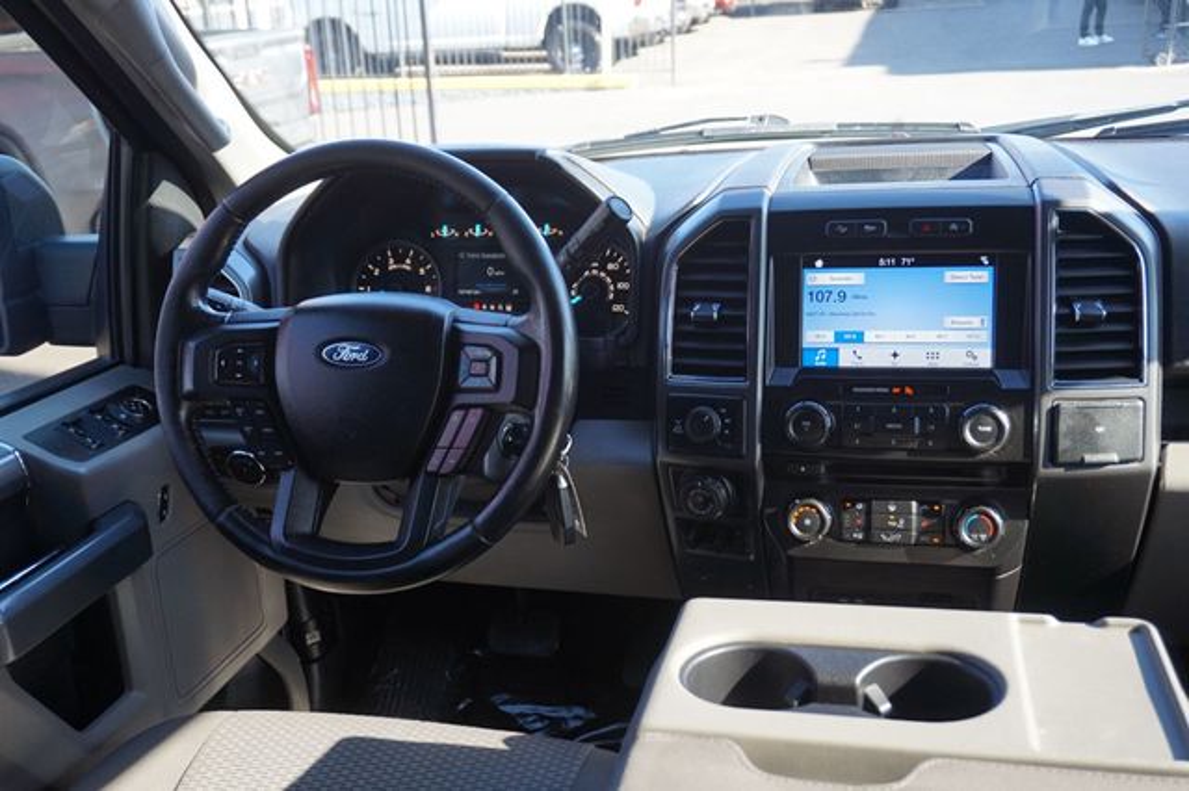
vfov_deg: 38.3
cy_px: 396
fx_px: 1139
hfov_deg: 55.1
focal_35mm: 34
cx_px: 594
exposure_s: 1/60
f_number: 4
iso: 160
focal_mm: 23
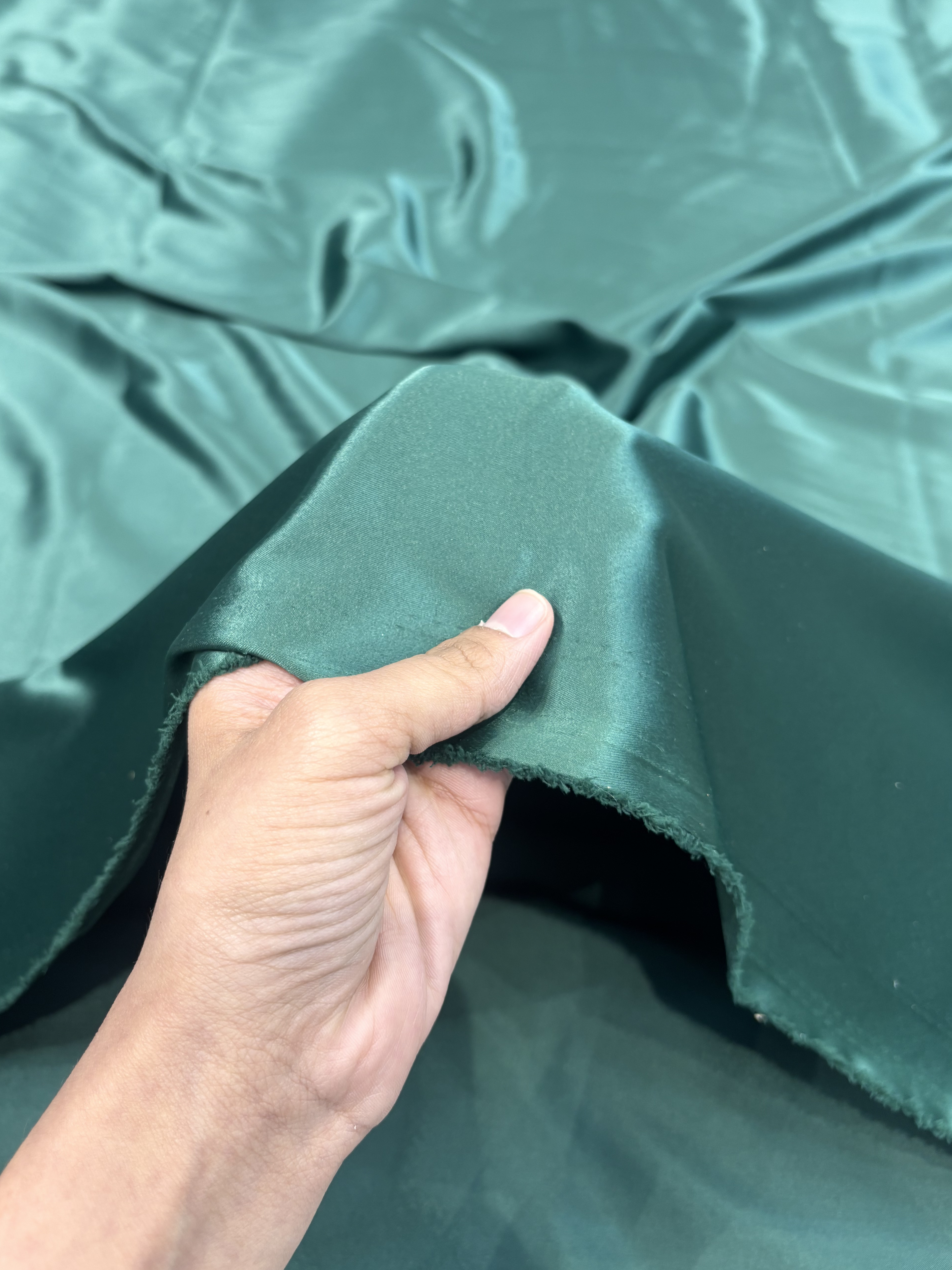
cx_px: 442
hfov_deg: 48.2
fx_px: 1063
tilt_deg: -46.7
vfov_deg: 61.6
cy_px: 601
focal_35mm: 29
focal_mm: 5.96
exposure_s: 1/50
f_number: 1.6
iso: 80
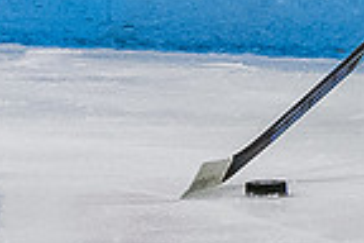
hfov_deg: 1.3
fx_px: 16237
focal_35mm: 1606
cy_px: -324
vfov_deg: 0.9
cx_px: 511
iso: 2500
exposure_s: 1/800
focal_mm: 110
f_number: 3.5
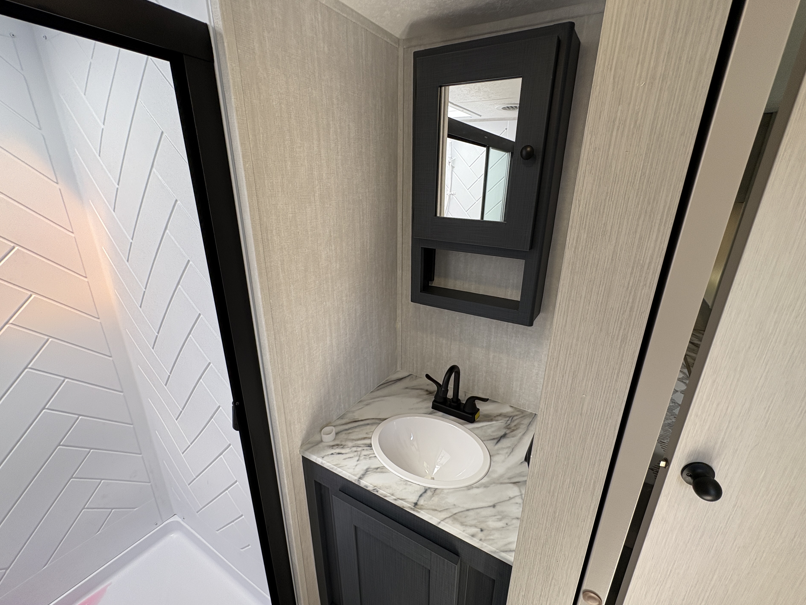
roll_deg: -4.8
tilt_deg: -20.2
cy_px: 307
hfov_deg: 98.1
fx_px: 349
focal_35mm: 15
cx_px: 424
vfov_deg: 81.7
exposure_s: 1/99
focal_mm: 2.22
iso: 80
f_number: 2.2
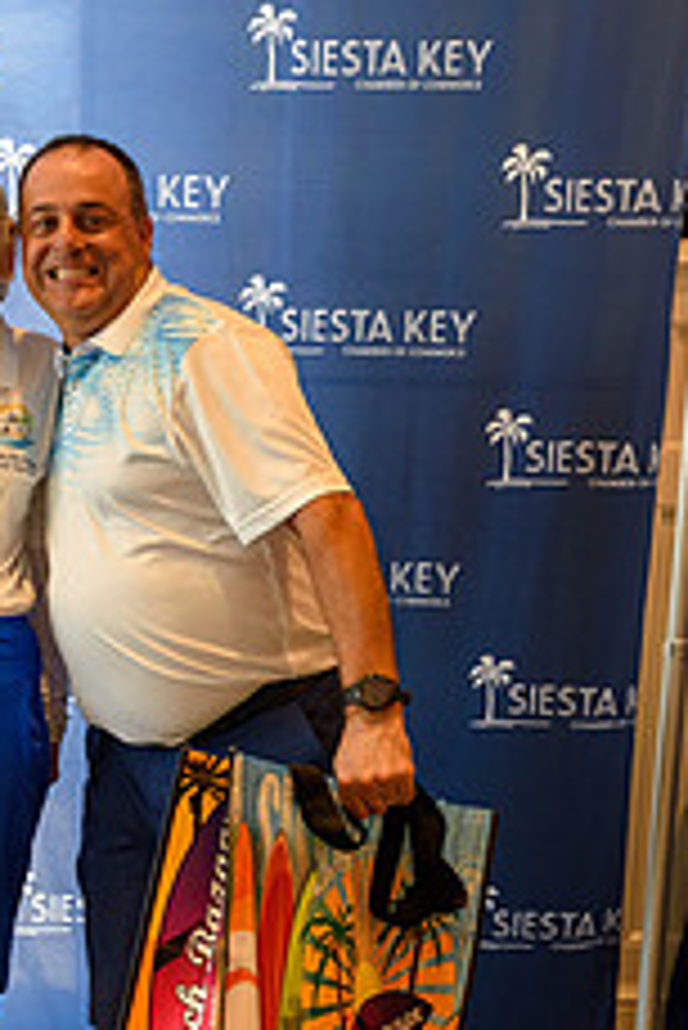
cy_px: 603
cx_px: 144
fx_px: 1517
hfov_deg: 25.2
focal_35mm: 53
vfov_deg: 37.4
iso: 640
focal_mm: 18
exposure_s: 1/60
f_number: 4
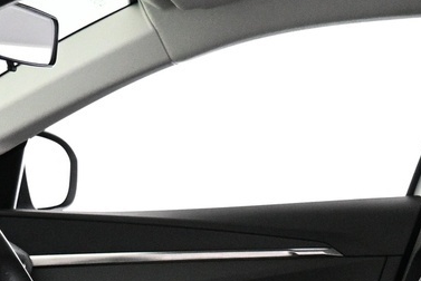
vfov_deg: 12.3
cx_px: 241
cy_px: 487
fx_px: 1205
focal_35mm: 103
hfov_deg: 19.8
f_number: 3.5
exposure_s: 1/80
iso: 3200
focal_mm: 16
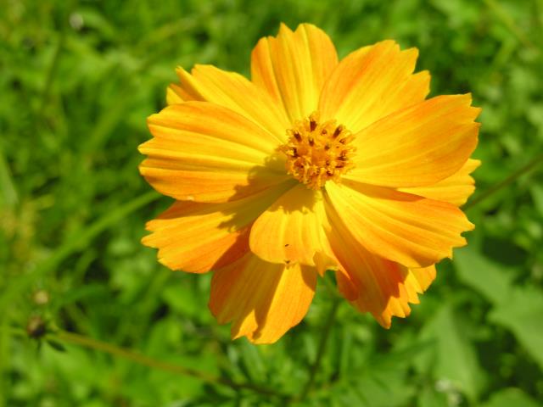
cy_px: 204
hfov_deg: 30.3
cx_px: 272
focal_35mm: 64
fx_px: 1004
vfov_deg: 22.9
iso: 50
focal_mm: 16.4
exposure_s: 1/235
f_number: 6.3
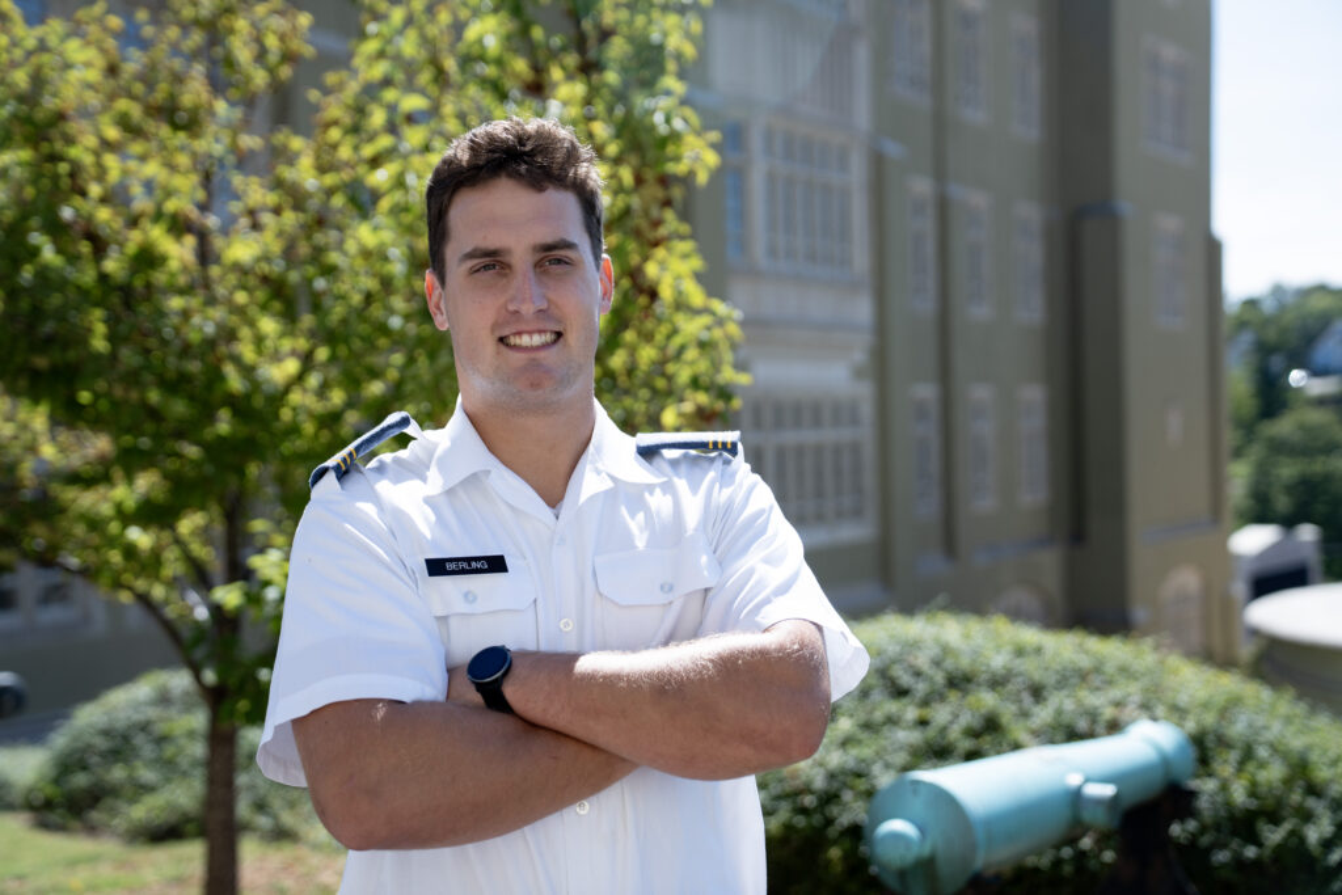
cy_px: 448
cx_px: 671
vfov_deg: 26.0
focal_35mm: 52
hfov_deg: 38.2
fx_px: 1939
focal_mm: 52
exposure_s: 1/1600
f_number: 2.8
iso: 125
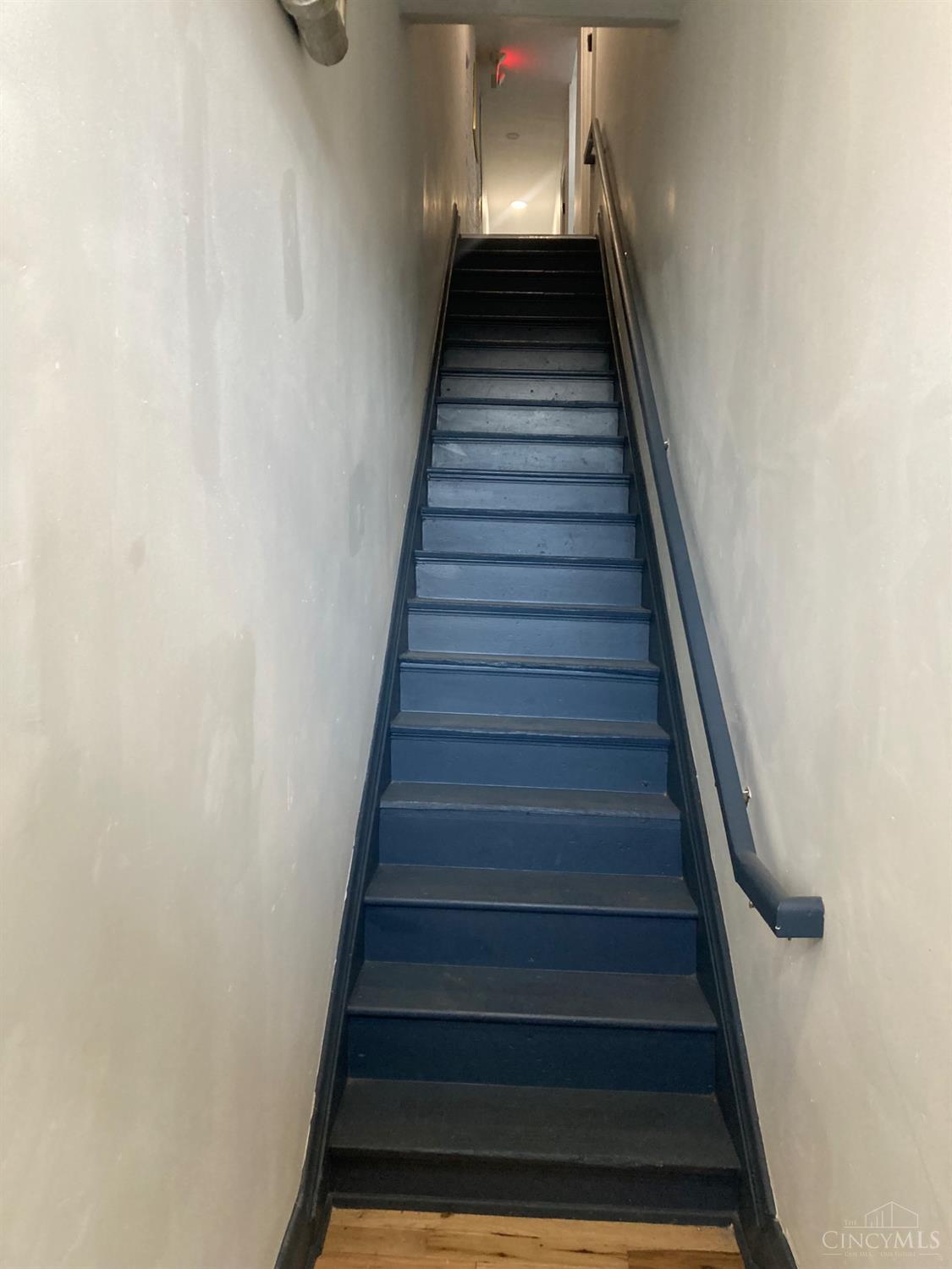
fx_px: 1027
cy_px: 634
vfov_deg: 63.4
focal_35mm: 28
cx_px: 476
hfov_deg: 49.7
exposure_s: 1/60
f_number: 1.8
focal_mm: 3.99
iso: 125
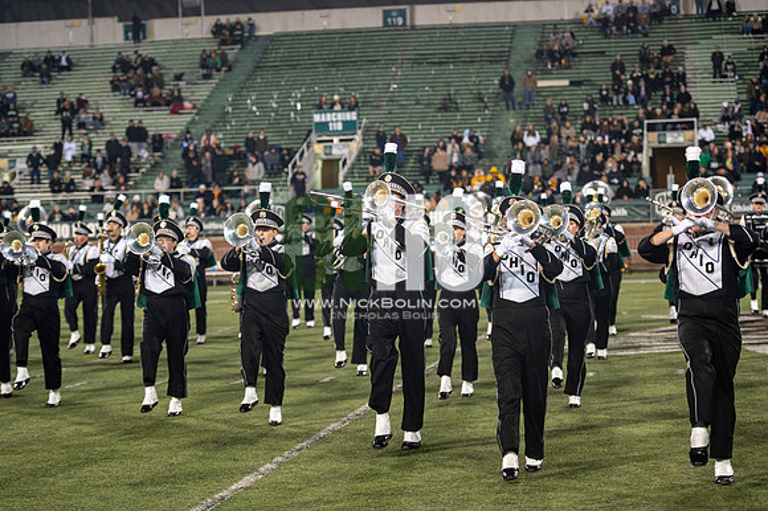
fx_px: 1961
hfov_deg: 22.2
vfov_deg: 14.8
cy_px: 256
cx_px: 384
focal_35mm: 92
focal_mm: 92
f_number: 2.8
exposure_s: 1/500
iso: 1000
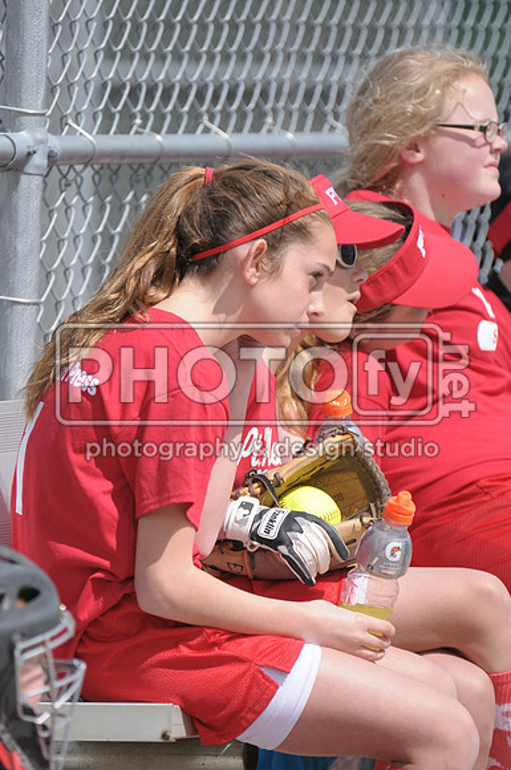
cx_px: 256
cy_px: 385
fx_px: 9609
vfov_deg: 4.6
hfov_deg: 3.0
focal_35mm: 450
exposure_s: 1/3200
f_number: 4
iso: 400
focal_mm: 300
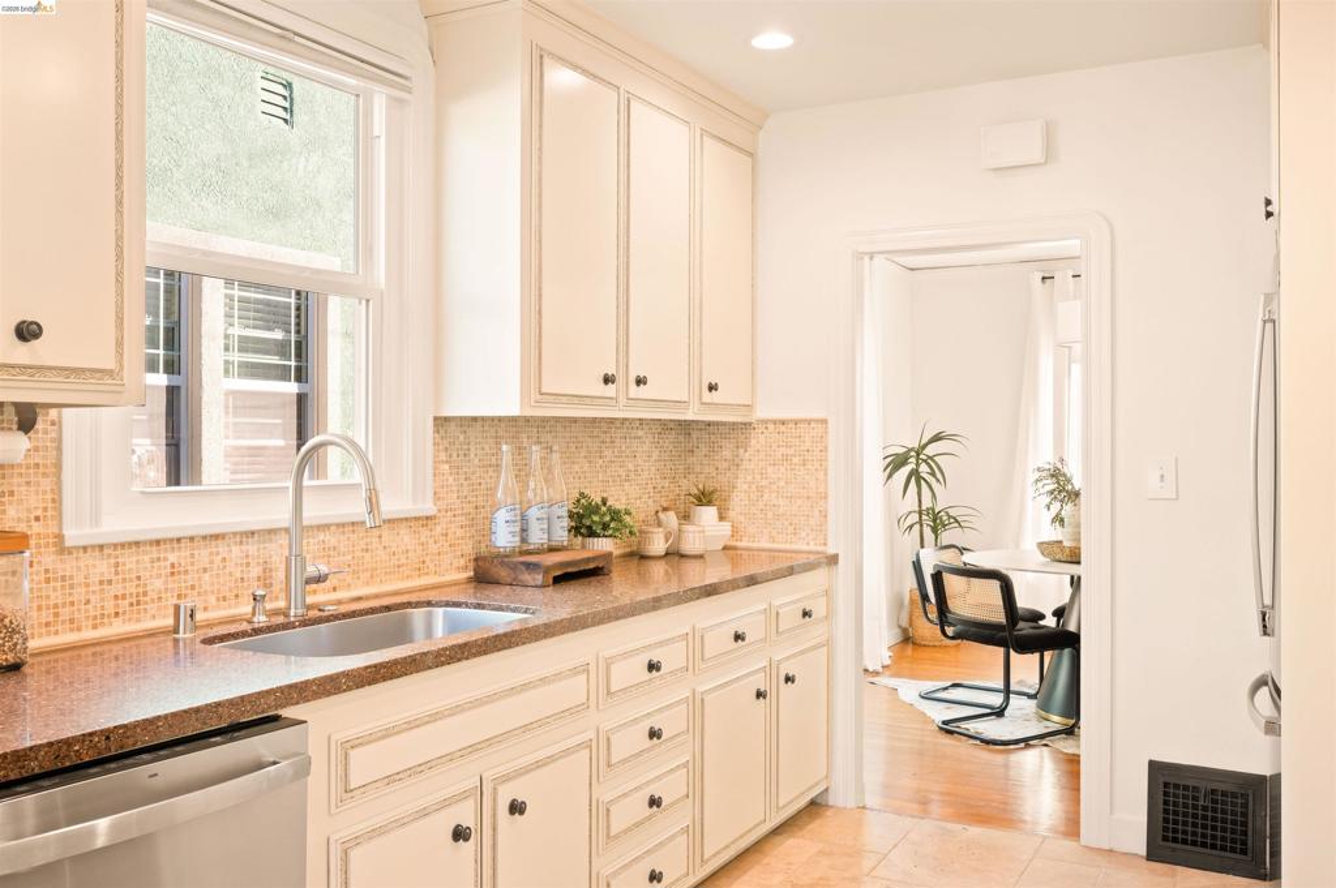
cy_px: 444
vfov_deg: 43.5
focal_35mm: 30
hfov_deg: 62.0
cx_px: 668
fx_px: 1112
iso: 250
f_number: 10
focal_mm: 30
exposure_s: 1/5
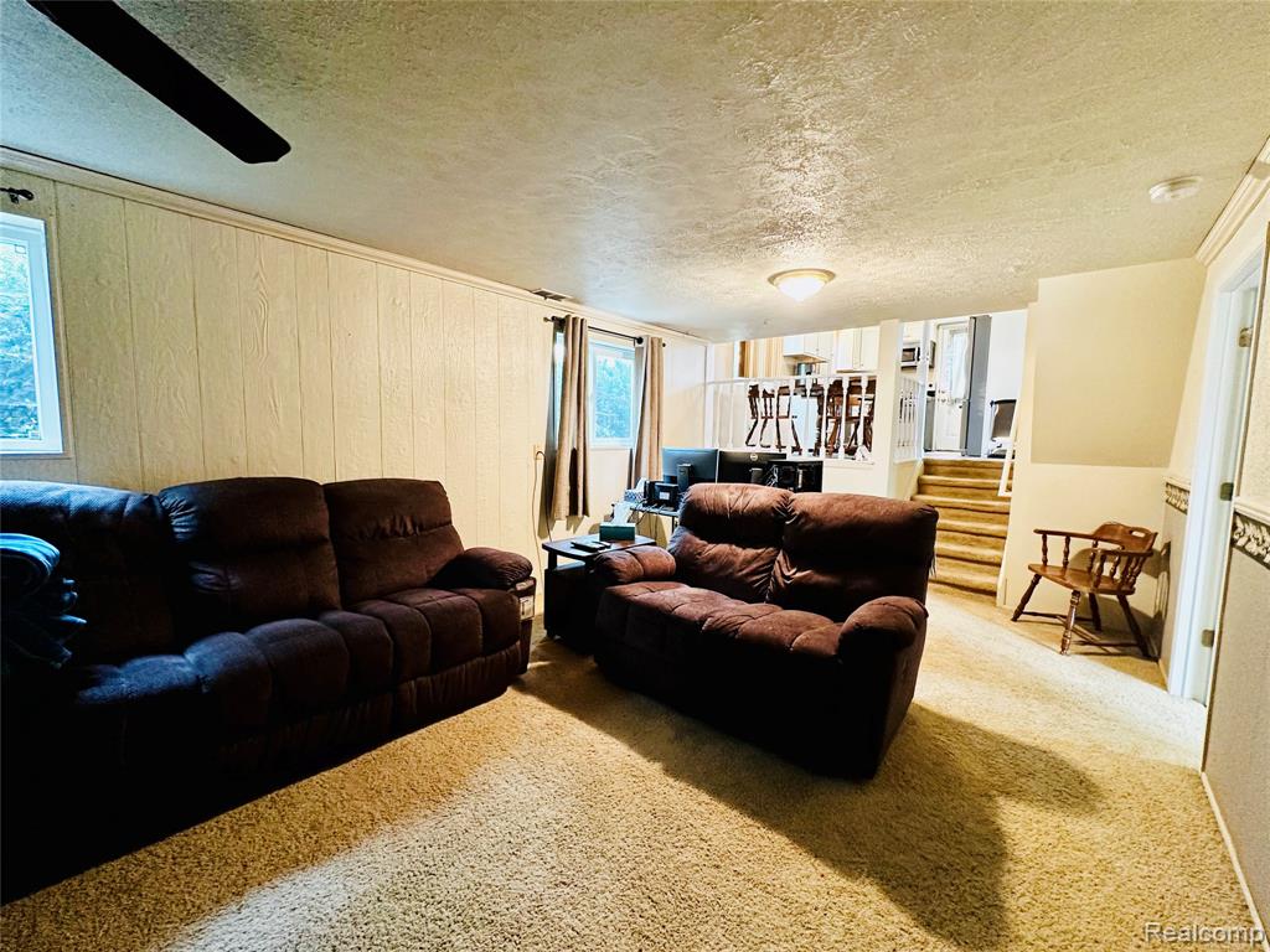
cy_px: 476
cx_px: 635
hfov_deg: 102.1
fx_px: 514
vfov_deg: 85.7
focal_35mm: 14
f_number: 2.2
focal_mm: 2.22
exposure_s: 1/60
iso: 400
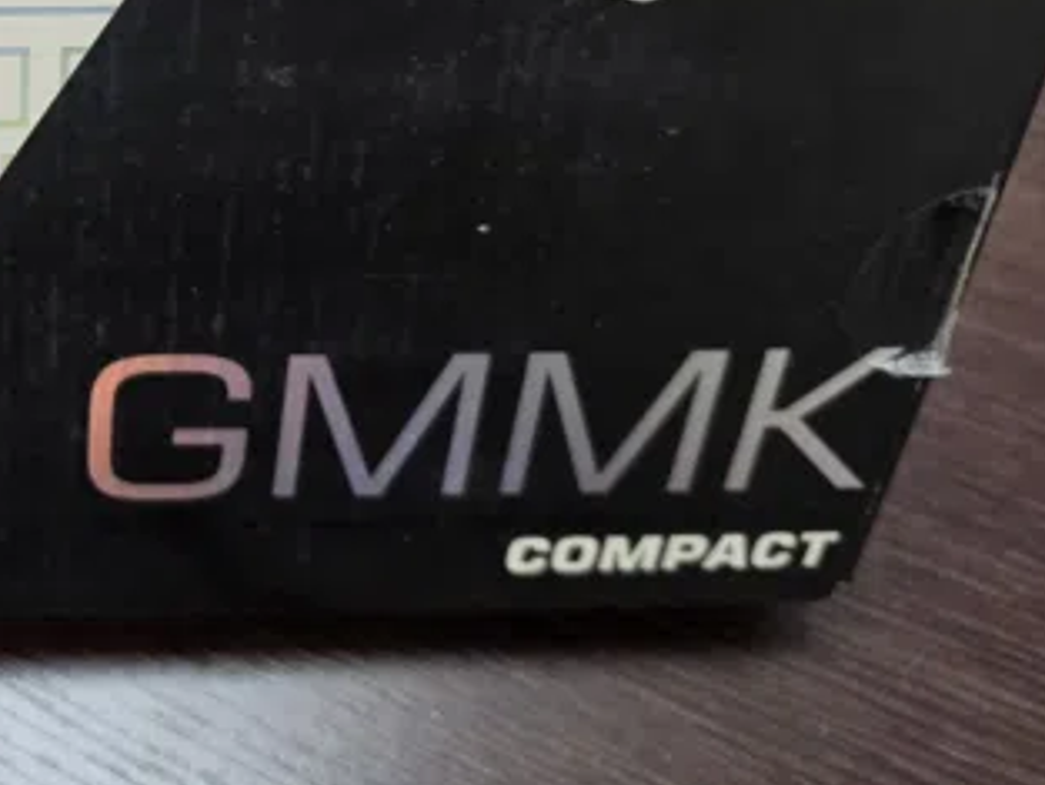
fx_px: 1419
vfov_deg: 29.9
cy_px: 114
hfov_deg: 36.4
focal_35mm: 47
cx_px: 3
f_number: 1.4
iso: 125
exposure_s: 1/180
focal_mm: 6.5
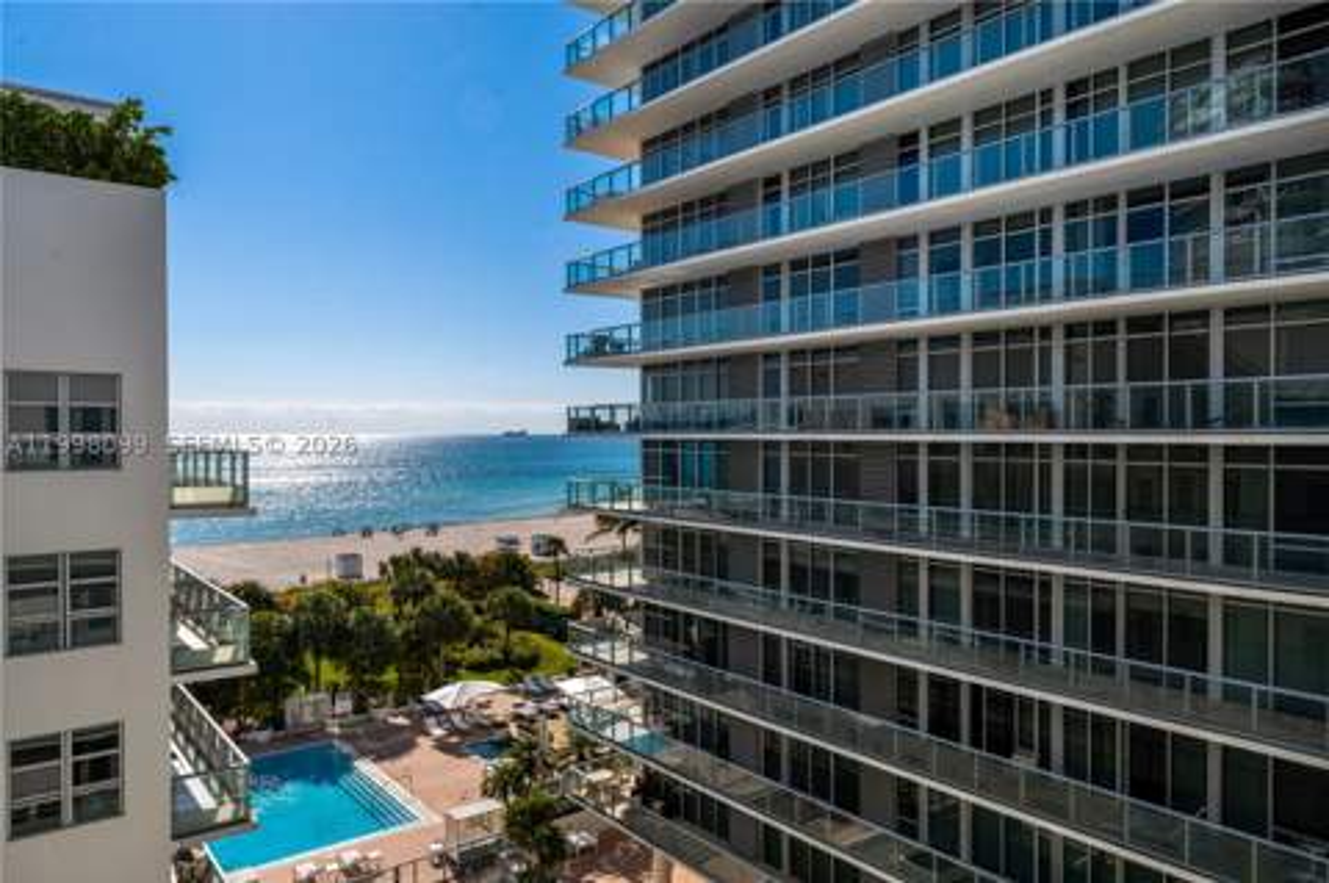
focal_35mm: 24
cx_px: 664
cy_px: 442
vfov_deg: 53.0
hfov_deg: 73.8
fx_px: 885
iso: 320
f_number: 11
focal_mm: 24
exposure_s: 1/800
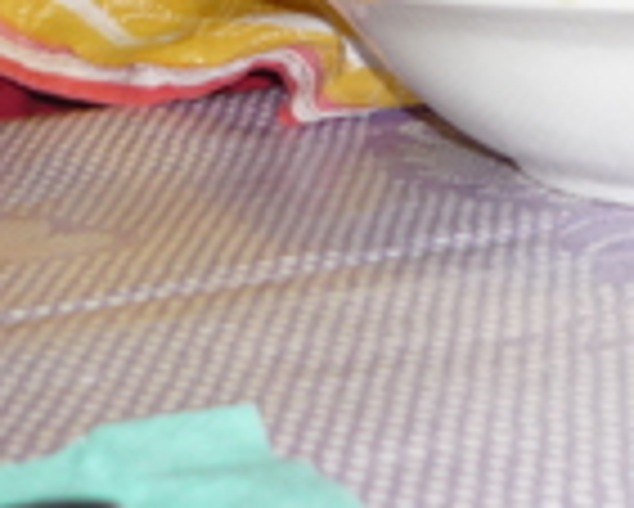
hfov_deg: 15.1
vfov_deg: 11.6
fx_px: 2366
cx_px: 526
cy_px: -317
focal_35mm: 126
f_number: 2.8
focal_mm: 5.5
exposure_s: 1/30
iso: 100
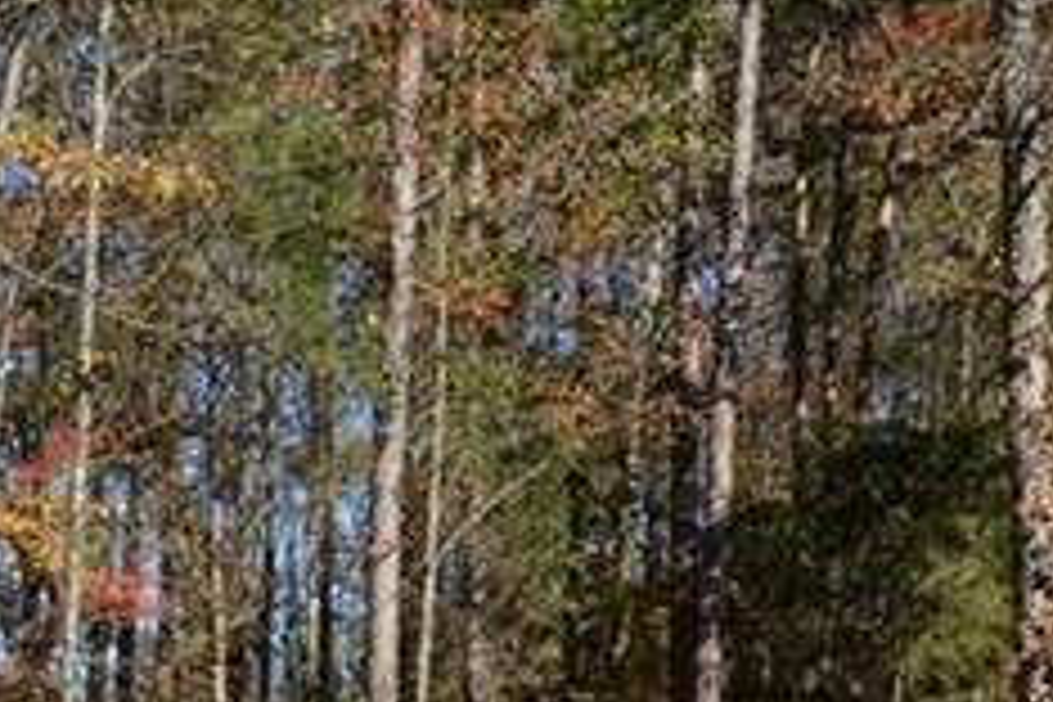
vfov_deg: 17.8
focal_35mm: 72
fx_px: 2111
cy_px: 880
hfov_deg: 24.0
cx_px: -378
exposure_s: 1/250
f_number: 8
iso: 200
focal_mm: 11
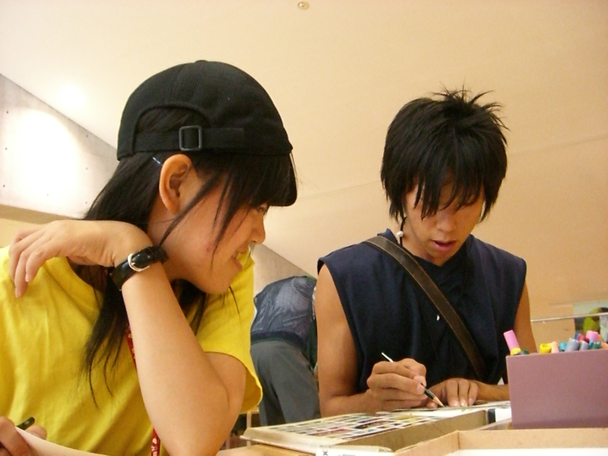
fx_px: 667
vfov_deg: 37.7
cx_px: 304
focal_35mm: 38
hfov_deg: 49.0
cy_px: 228
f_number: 2.7
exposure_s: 1/60
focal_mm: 6.2
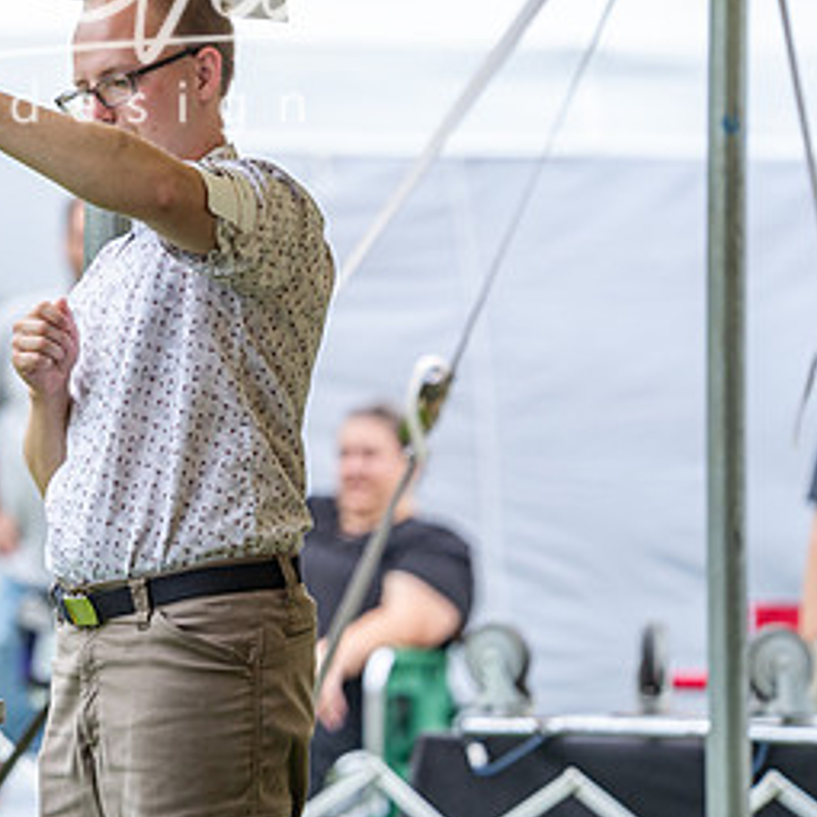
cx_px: -93
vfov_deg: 4.5
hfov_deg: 4.5
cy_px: 203
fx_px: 10334
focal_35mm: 387
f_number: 4.5
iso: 400
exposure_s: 1/400
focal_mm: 200
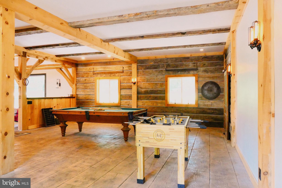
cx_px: 141
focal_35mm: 25
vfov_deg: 51.3
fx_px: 196
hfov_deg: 71.5
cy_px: 94
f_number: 8
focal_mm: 9.12
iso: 1600
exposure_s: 1/13
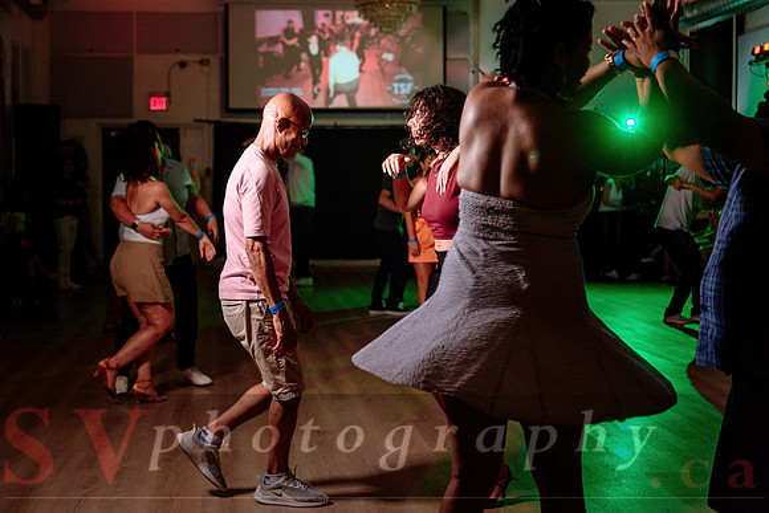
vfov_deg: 25.2
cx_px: 340
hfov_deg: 37.0
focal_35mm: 54
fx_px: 1148
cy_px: 229
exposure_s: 1/80
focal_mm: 48
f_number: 2.8
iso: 800
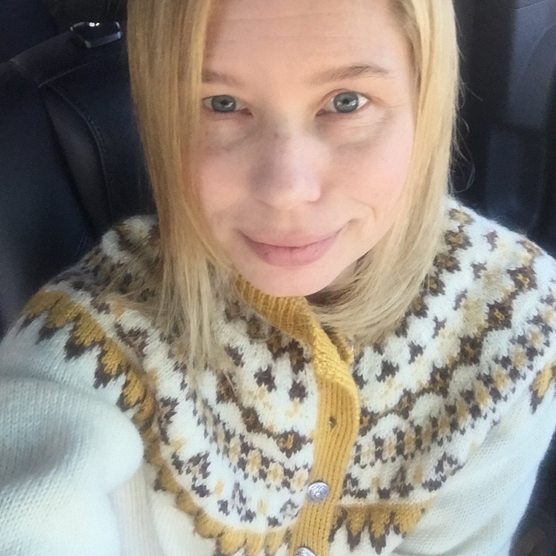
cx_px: 279
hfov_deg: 44.9
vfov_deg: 44.3
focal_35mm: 37
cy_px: 187
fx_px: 672
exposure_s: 1/40
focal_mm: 2.65
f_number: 2.2
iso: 40
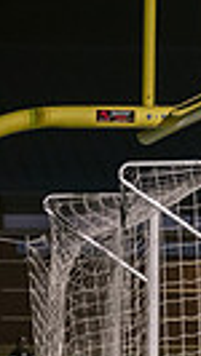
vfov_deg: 4.7
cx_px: 710
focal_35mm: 458
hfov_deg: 2.6
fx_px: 4331
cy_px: 443
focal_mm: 100
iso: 3200
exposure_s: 1/400
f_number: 4
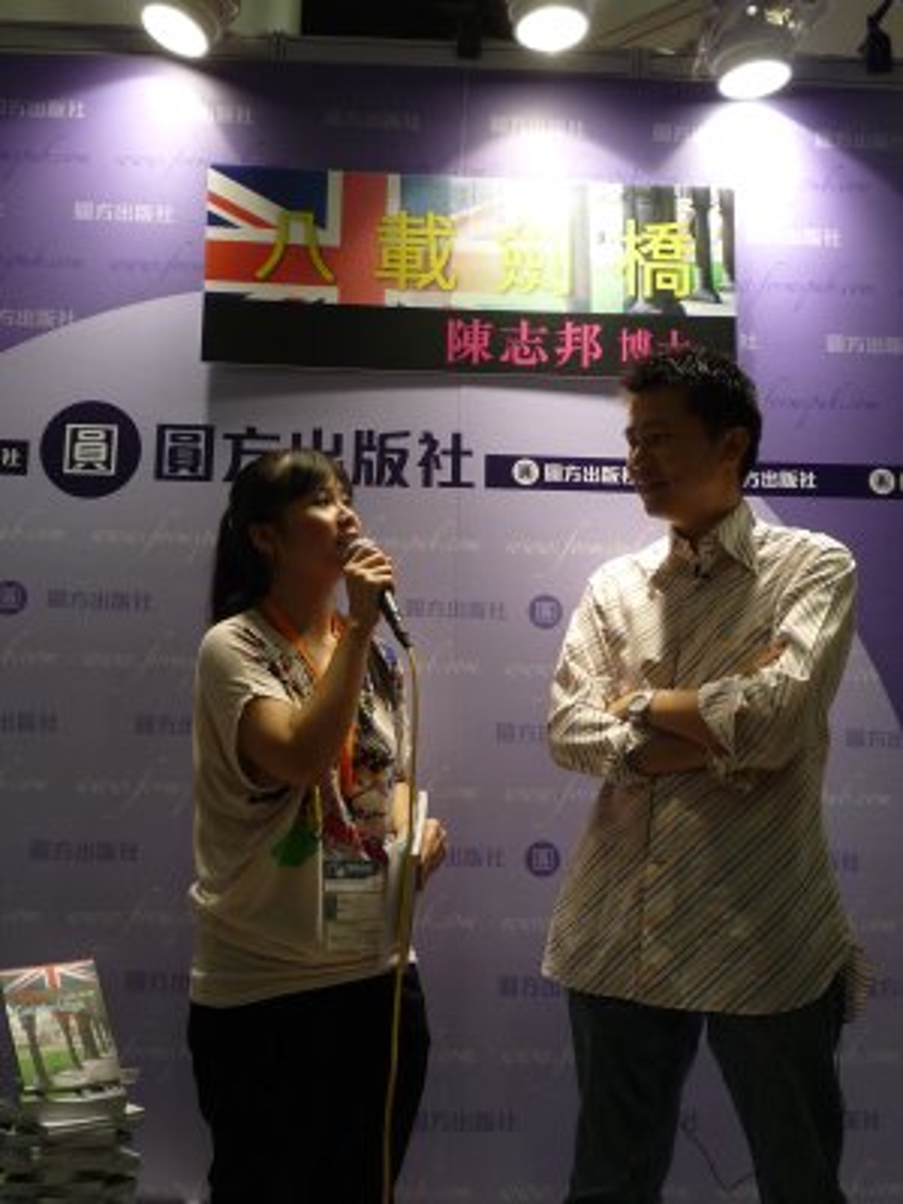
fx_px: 1287
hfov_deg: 38.7
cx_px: 452
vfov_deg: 50.1
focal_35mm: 37
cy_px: 602
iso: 100
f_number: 2.8
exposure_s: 1/60
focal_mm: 4.5
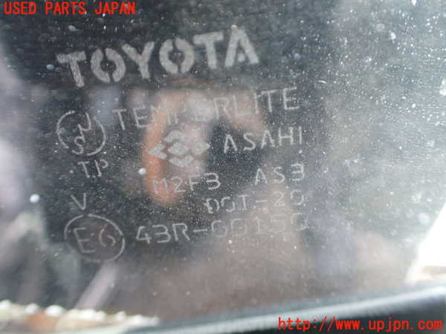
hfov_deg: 60.0
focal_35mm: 30
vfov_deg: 46.8
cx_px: 223
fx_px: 387
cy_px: 167
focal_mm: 5.4
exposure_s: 1/40
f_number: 2.3
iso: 800
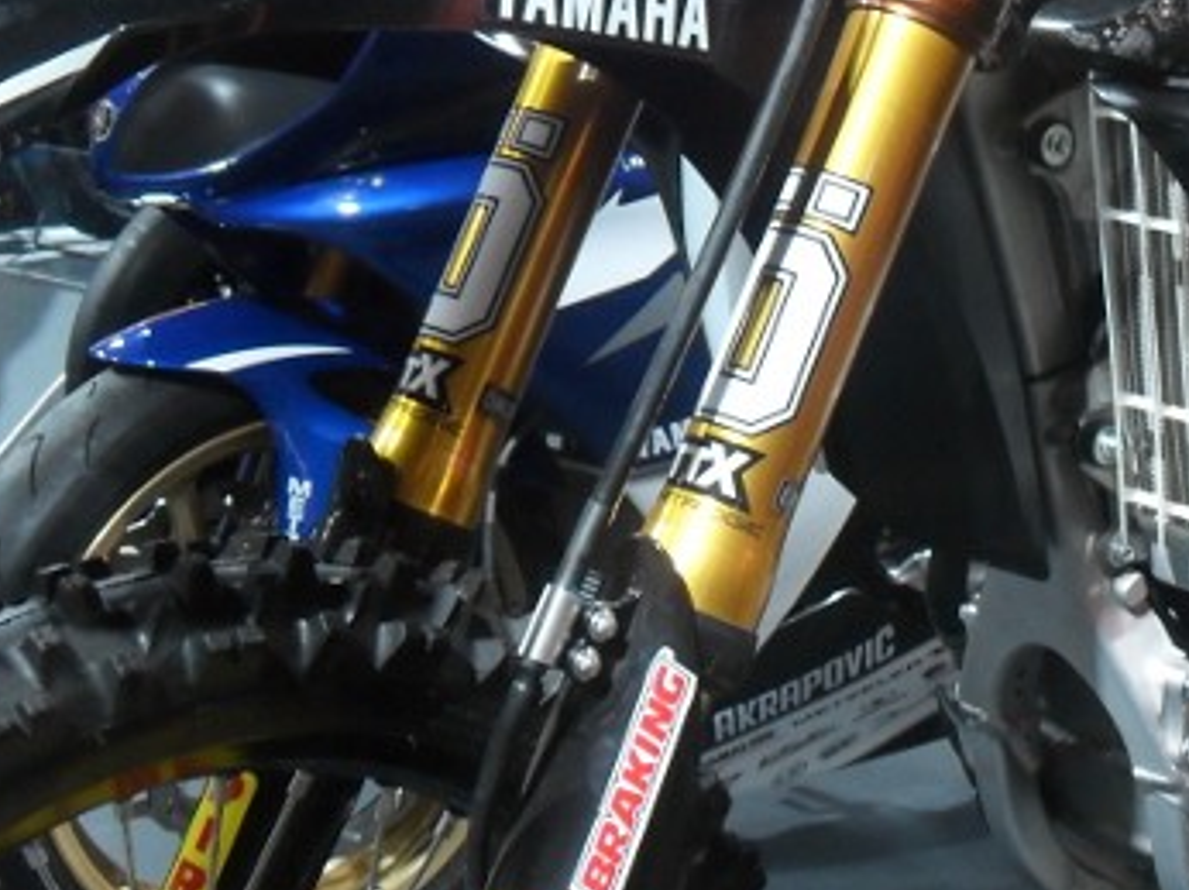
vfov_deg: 18.1
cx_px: 1155
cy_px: 302
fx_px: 2780
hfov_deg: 23.3
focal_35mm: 81
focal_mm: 6.2
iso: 200
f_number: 2.8
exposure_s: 1/30
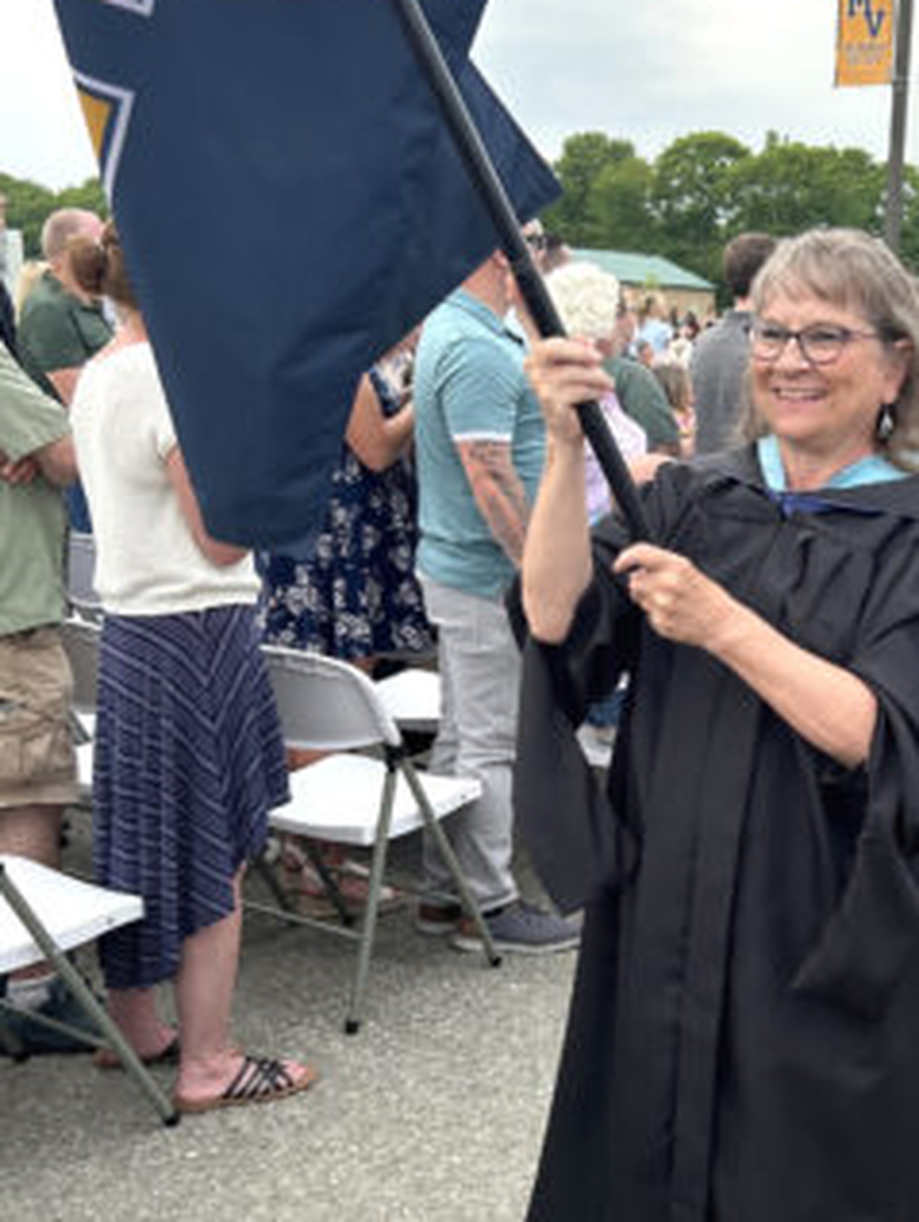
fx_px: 1732
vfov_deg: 38.7
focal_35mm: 49
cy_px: 726
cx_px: 773
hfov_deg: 28.9
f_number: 1.5
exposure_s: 1/195
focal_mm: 5.7
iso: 40
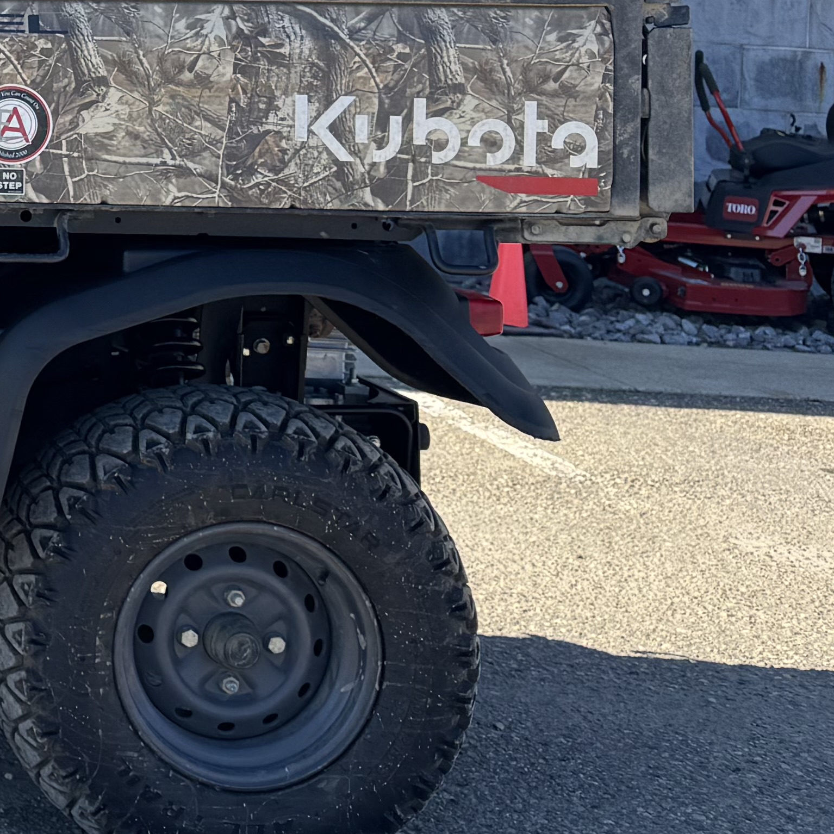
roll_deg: -4.3
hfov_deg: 19.0
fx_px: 2153
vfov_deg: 21.1
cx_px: -457
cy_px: -13
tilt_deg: +0.9
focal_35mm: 79
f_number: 1.78
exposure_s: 1/1488
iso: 80
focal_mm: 6.76
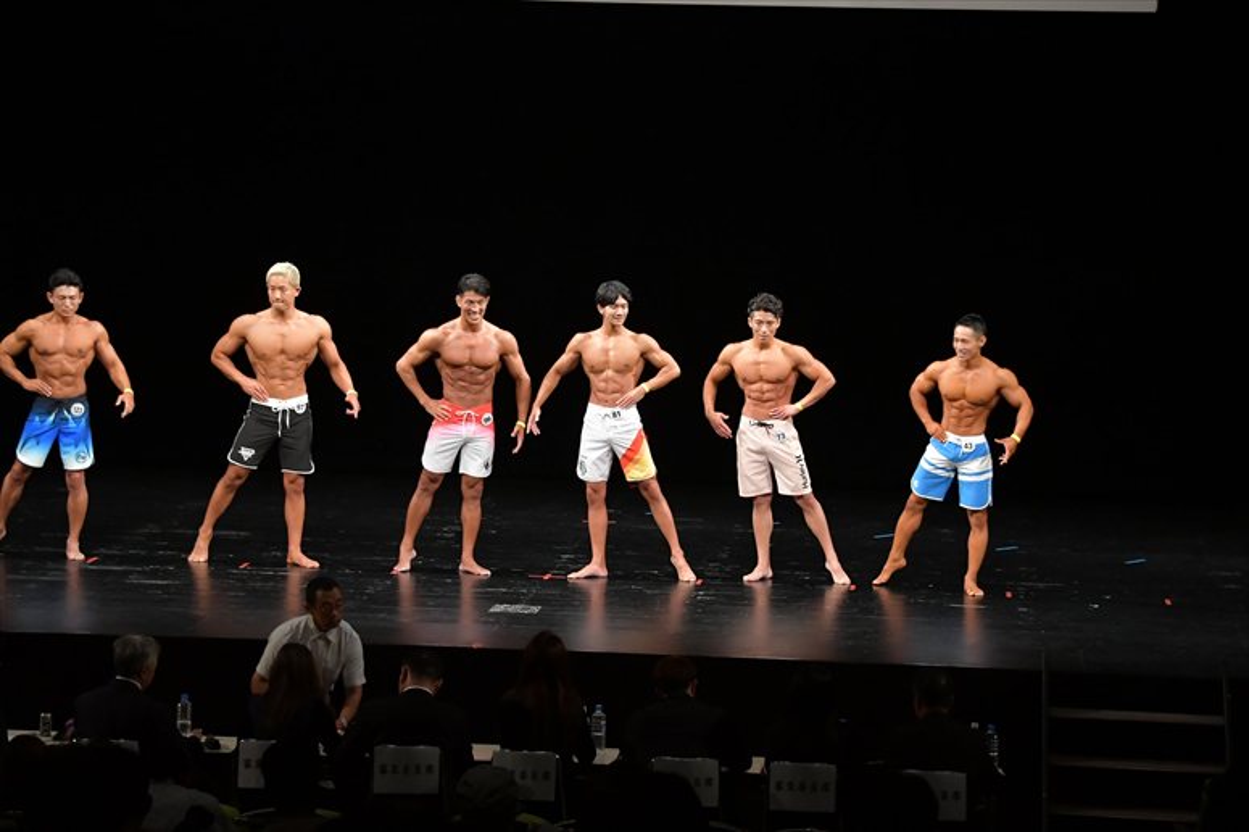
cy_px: 416
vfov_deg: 12.7
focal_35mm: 108
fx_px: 3745
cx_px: 624
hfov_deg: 18.9
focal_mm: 72
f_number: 5.6
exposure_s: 1/400
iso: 3200
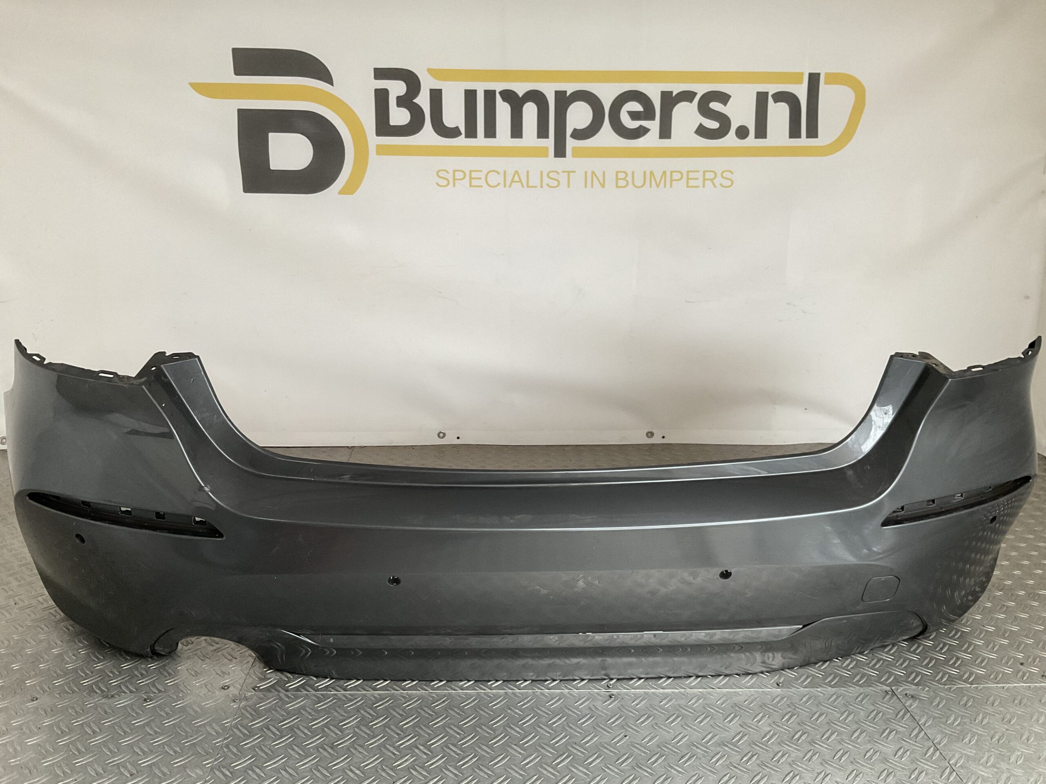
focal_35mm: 29
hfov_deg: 61.7
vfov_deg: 48.2
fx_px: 876
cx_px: 523
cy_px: 392
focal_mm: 3
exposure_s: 1/50
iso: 125
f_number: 1.8
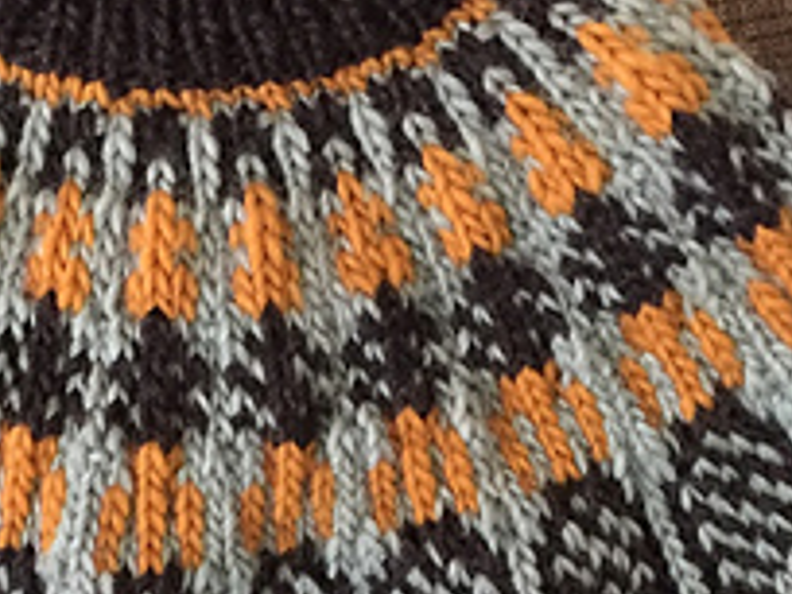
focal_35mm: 91
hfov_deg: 21.3
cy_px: 699
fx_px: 2082
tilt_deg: -54.2
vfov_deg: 15.7
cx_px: 190
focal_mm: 4.15
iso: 500
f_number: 2.2
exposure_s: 1/17
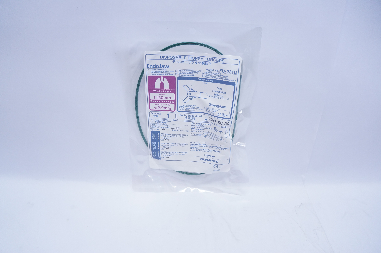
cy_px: 126
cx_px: 190
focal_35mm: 27
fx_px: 285
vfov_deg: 47.8
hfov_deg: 67.4
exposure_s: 1/200
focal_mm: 18
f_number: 3.5
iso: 800
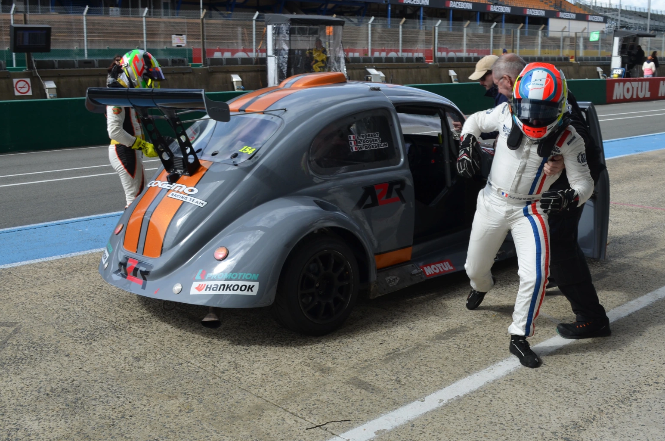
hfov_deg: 47.4
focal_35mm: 41
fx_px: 756
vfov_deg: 32.4
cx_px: 364
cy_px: 183
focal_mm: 22
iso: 180
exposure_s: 1/250
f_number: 8
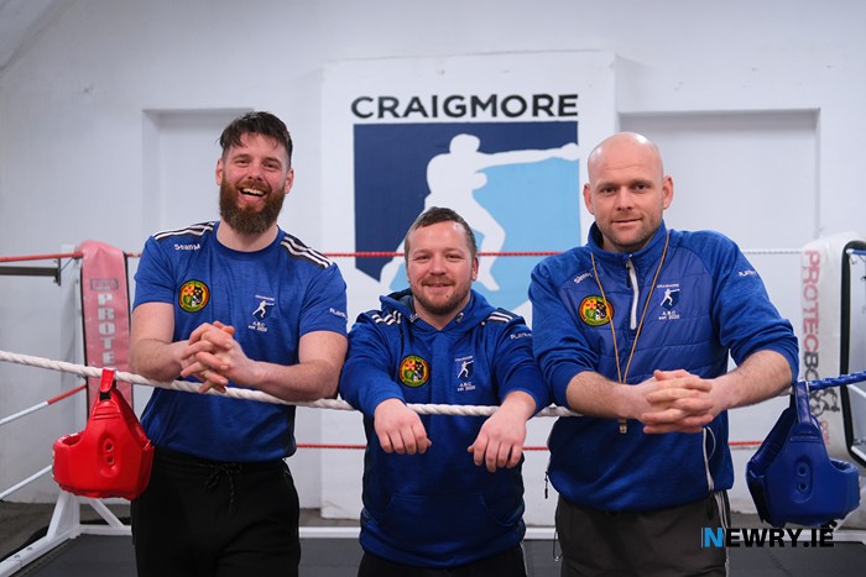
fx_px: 1275
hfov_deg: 37.5
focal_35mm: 53
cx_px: 433
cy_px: 288
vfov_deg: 25.5
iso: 800
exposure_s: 1/170
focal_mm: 35
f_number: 2.2
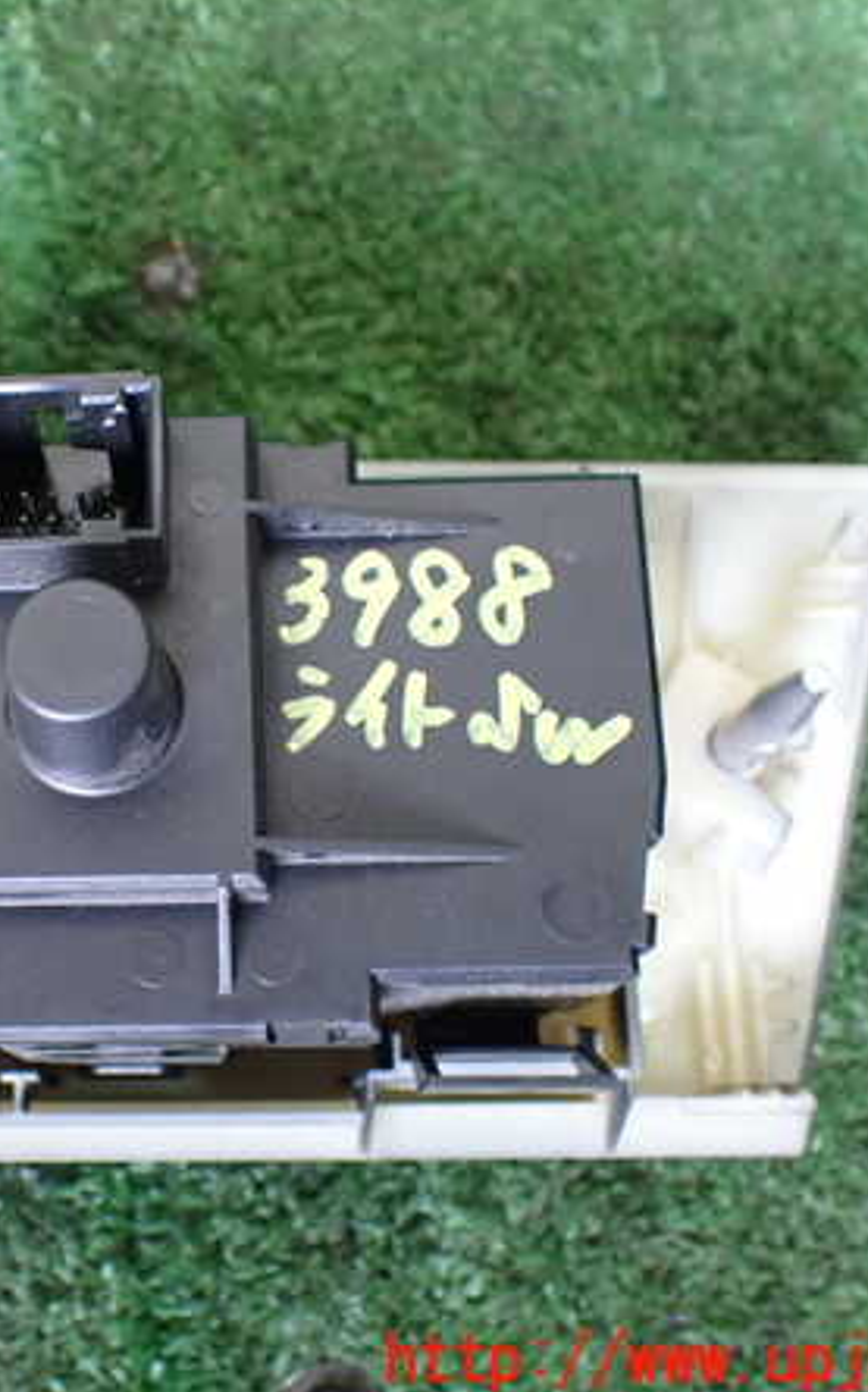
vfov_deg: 46.2
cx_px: 154
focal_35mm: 43
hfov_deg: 29.1
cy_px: 696
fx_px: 1630
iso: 800
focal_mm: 5.4
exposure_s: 1/125
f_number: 2.3
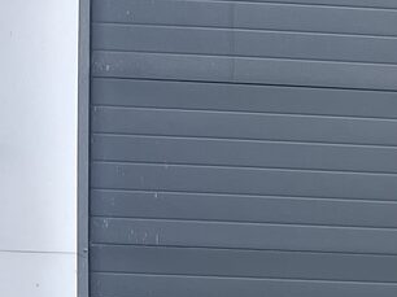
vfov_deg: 9.6
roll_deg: -0.1
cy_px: 716
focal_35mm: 136
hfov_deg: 11.6
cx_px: 996
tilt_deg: -0.5
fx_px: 1559
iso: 50
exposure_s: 1/1089
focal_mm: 5.7
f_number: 1.5
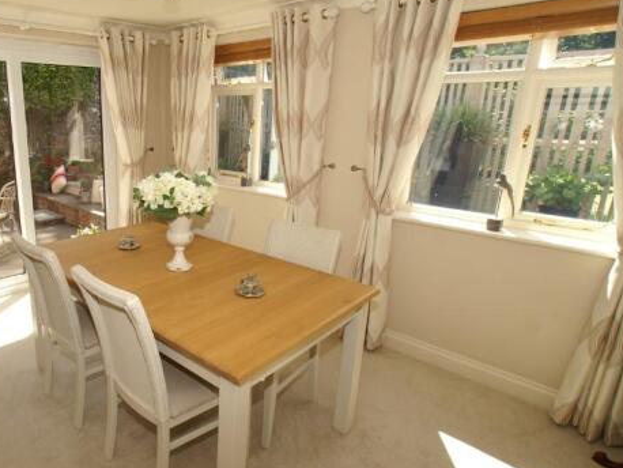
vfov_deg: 59.5
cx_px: 188
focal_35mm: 23
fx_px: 409
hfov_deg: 71.5
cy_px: 211
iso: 100
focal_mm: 11
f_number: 7.1
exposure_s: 1/80
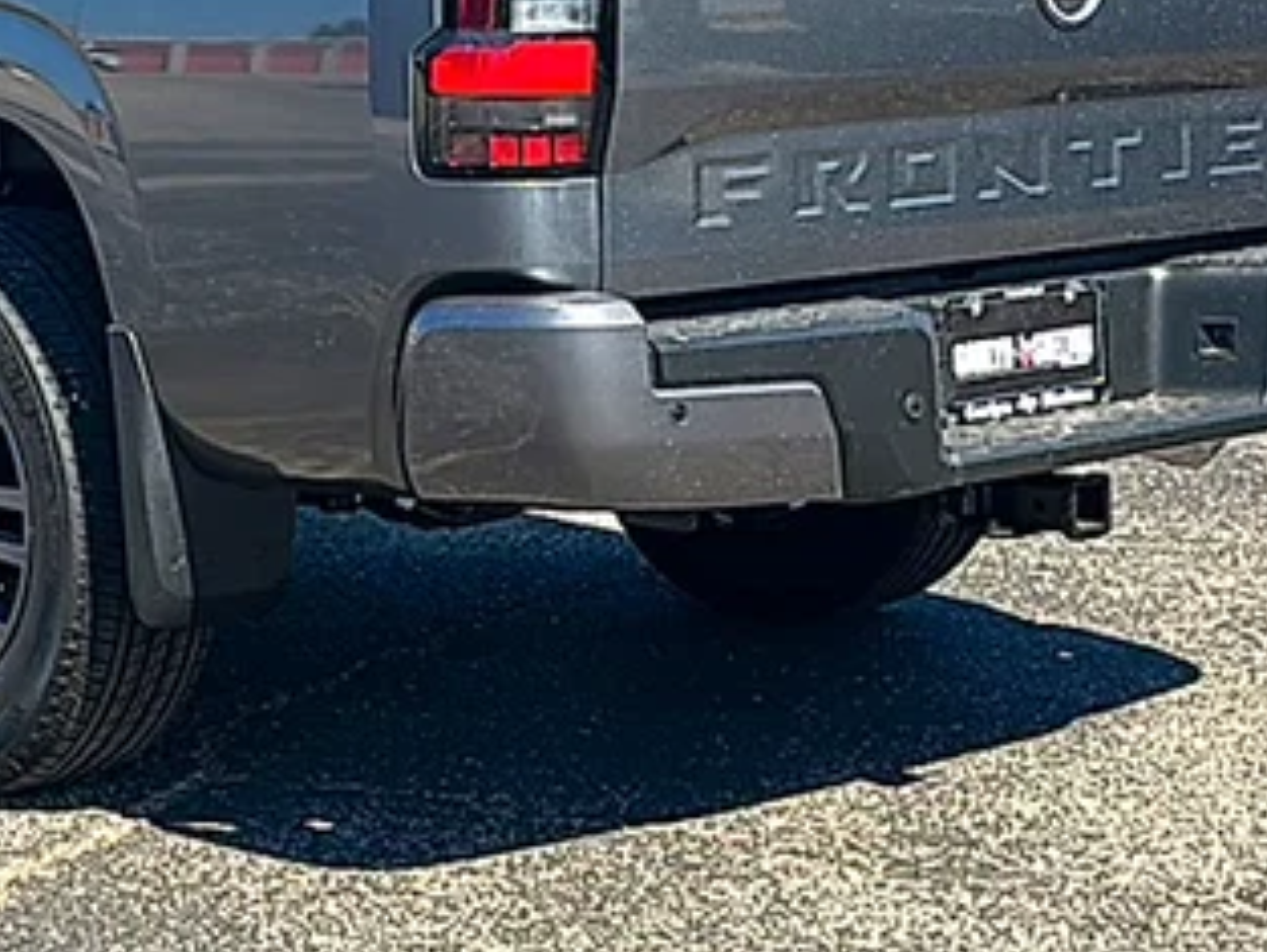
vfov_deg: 17.1
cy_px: 71
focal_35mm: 85
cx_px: 194
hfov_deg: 22.6
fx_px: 3112
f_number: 1.78
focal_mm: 6.86
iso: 80
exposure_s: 1/3378
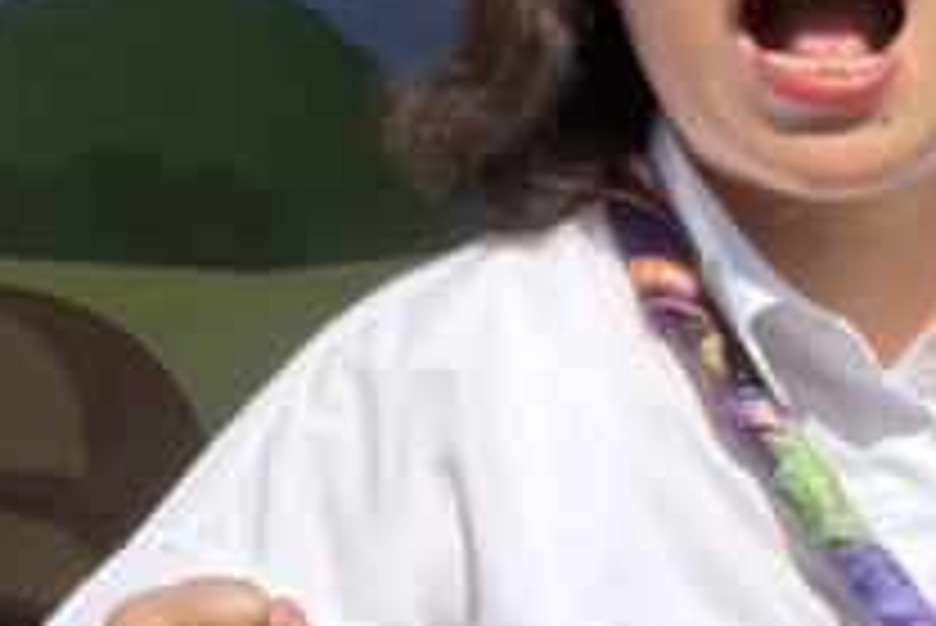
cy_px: 405
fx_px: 26668
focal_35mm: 1025
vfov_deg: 1.3
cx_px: 54
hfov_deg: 2.0
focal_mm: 16.89
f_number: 2.8
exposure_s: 1/639
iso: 32
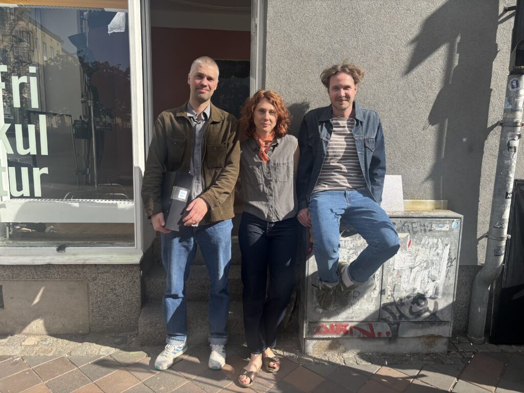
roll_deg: -1.6
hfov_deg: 67.3
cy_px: 196
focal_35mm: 26
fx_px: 394
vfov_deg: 53.1
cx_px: 262
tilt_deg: -9.7
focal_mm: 5.96
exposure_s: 1/1845
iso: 50
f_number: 1.6
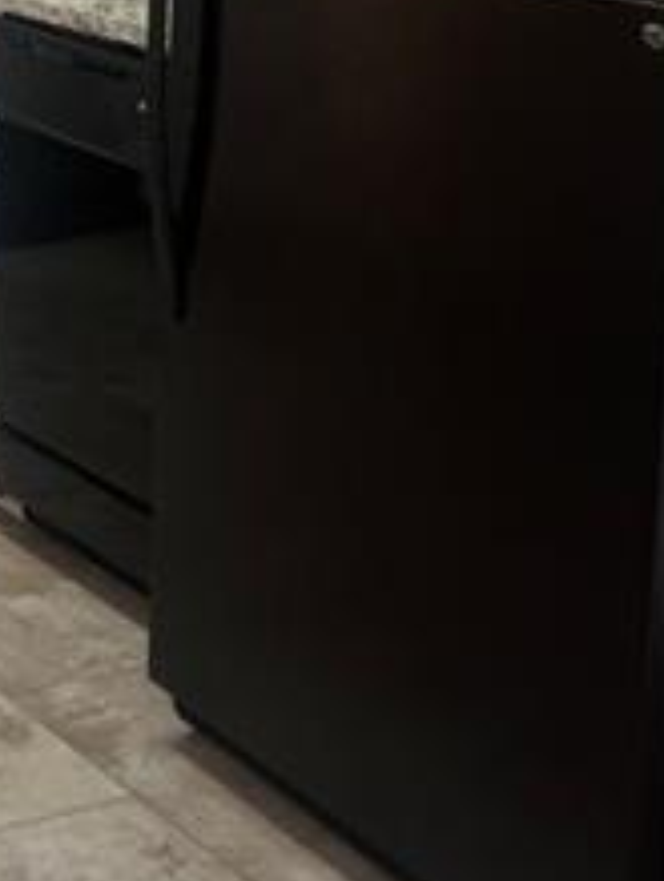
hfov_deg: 15.1
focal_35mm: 91
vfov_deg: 20.8
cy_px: 12
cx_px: -314
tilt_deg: -8.2
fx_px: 2321
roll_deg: +0.1
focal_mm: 5.7
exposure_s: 1/60
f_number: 1.5
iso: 125
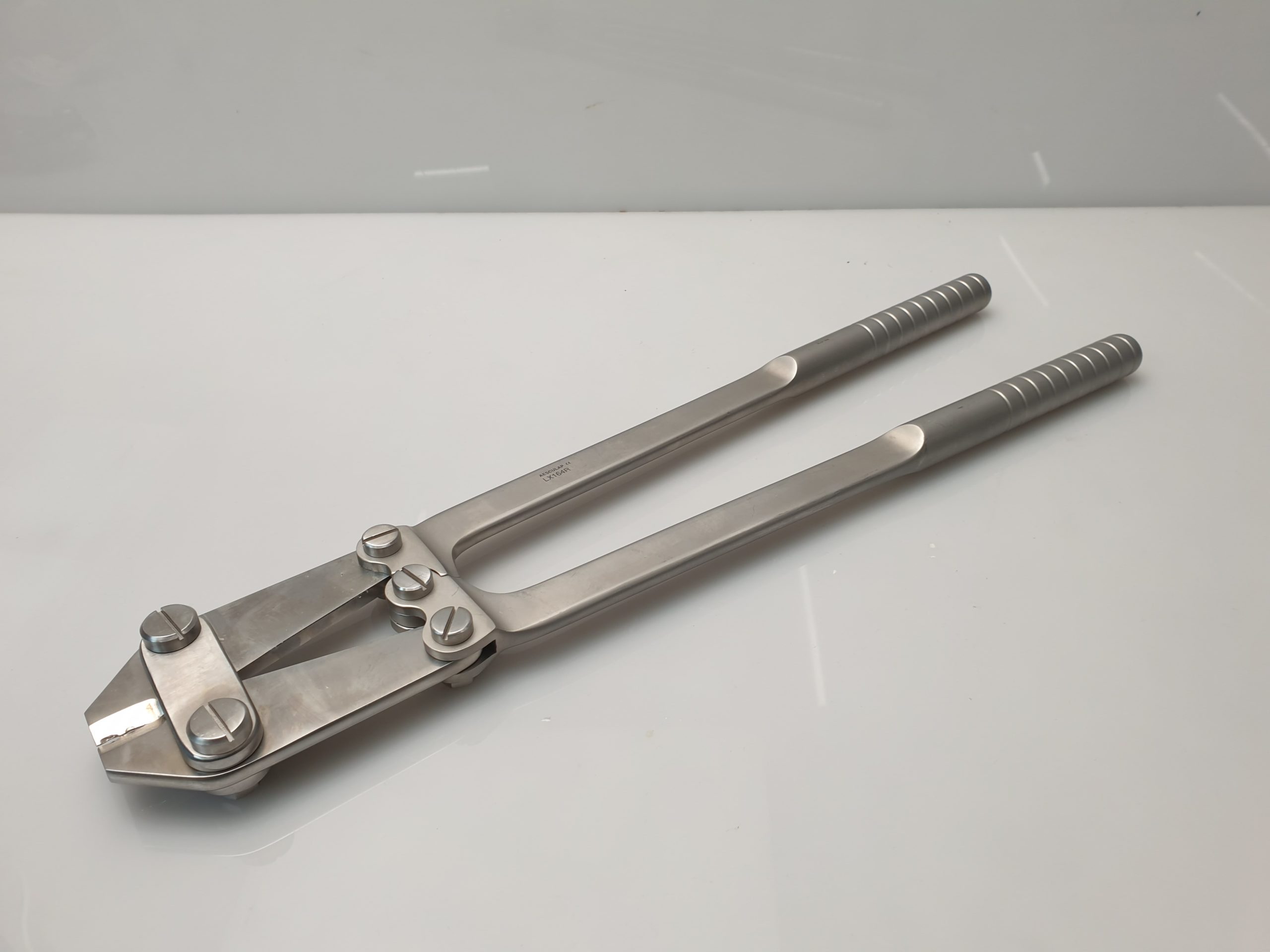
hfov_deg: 67.3
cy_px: 476
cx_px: 635
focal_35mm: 26
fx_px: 954
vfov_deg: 53.1
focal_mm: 4.3
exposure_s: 1/50
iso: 64
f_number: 2.4
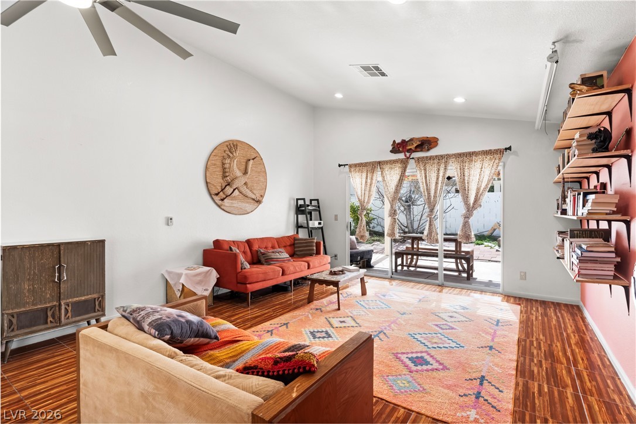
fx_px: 300
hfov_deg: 93.3
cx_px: 318
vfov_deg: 70.4
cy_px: 212
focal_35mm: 17
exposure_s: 1/40
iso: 500
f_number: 8
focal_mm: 17
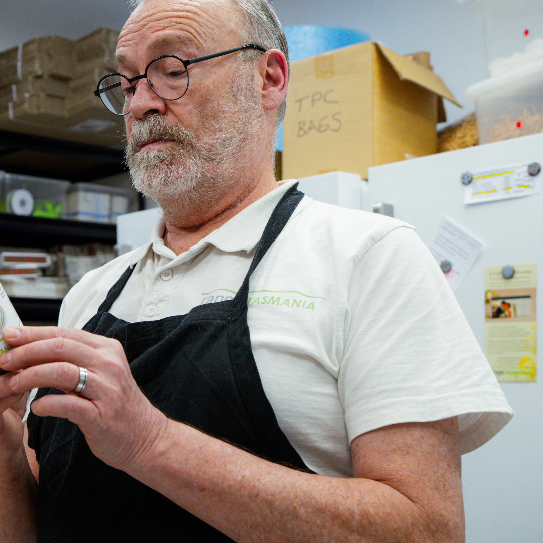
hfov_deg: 27.9
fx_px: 1065
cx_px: 91
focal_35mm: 60
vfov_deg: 28.5
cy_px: 339
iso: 800
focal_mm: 29
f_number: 4
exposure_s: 1/160
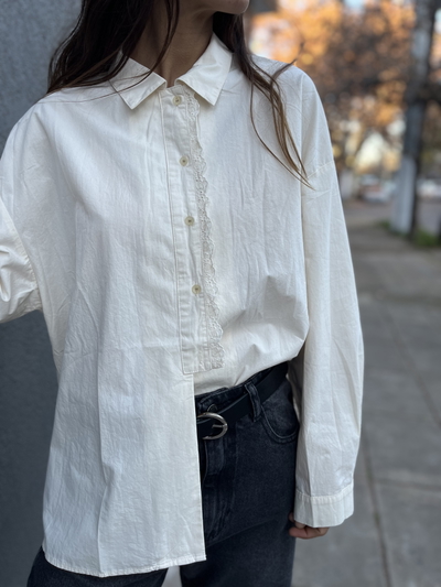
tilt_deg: -14.0
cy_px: 294
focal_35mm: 26
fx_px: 441
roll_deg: +0.1
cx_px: 220
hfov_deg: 53.1
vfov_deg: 67.3
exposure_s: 1/122
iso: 40
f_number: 1.6
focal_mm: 5.1
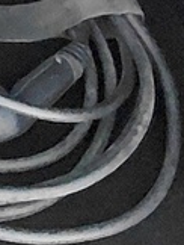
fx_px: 1004
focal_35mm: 142
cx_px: -273
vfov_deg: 13.2
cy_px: -103
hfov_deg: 9.3
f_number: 2.2
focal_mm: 1.64
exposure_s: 1/16.7
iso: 800
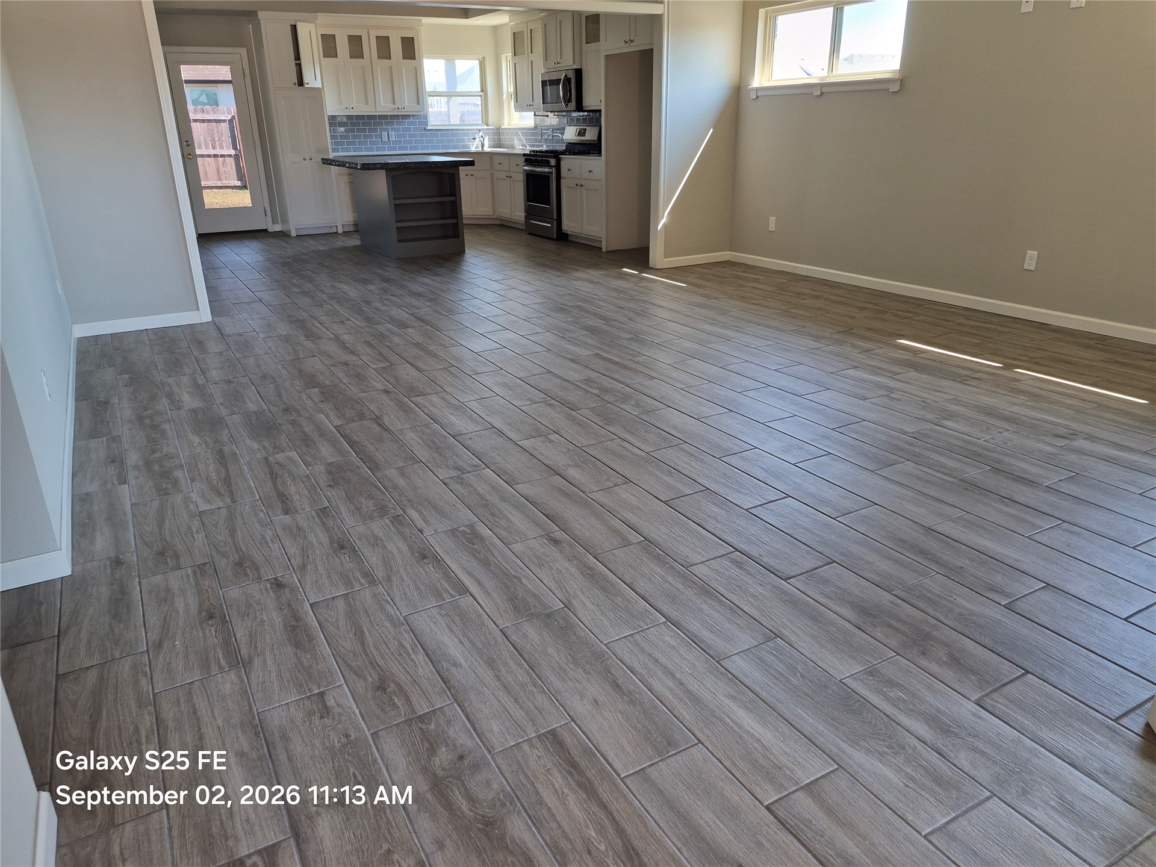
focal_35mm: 23
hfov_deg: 73.9
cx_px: 578
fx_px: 768
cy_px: 434
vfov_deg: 58.9
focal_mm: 5.4
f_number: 1.8
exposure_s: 1/120
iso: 160
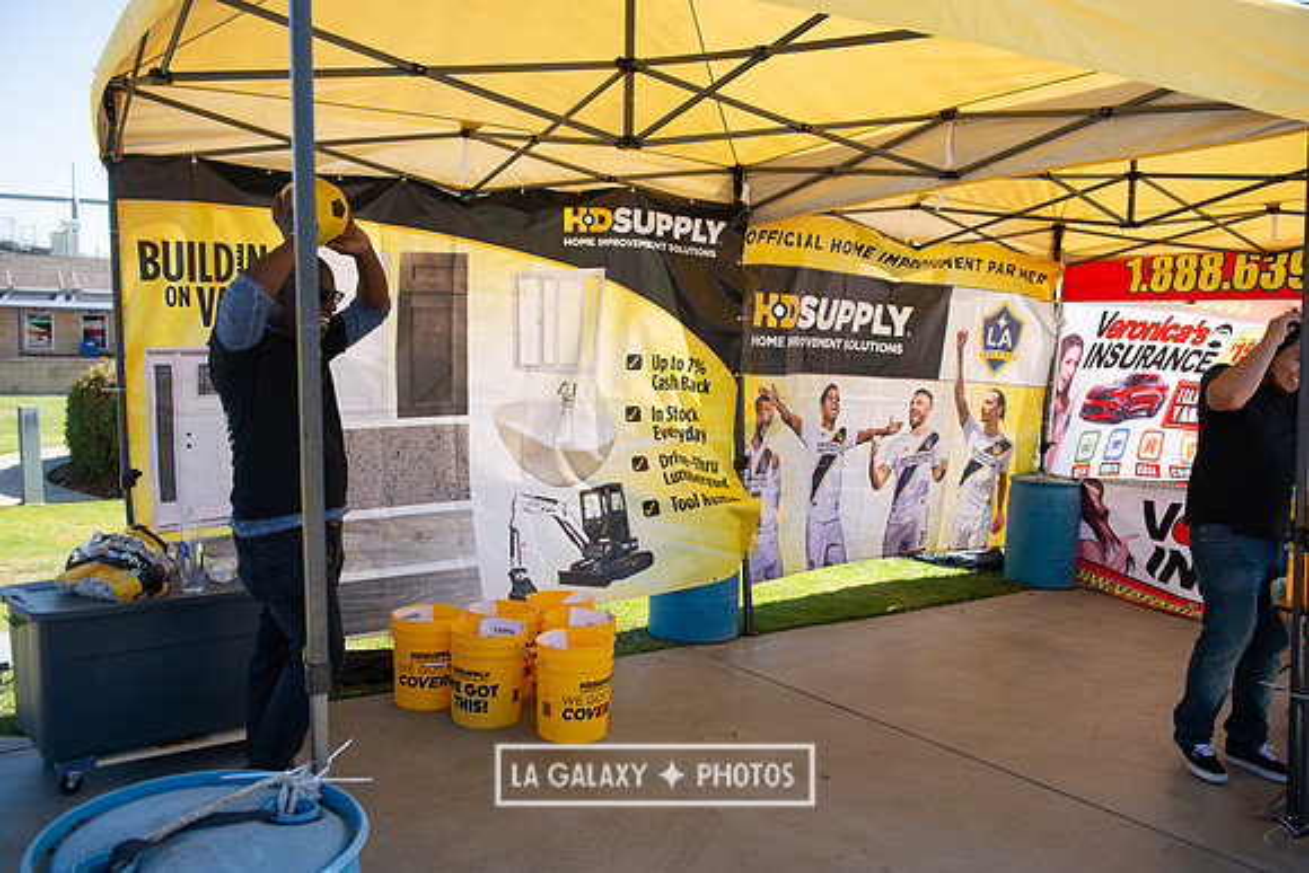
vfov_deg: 42.3
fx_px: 1127
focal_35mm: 31
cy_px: 436
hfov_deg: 60.3
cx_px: 654
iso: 250
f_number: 4
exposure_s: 1/1600
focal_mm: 31
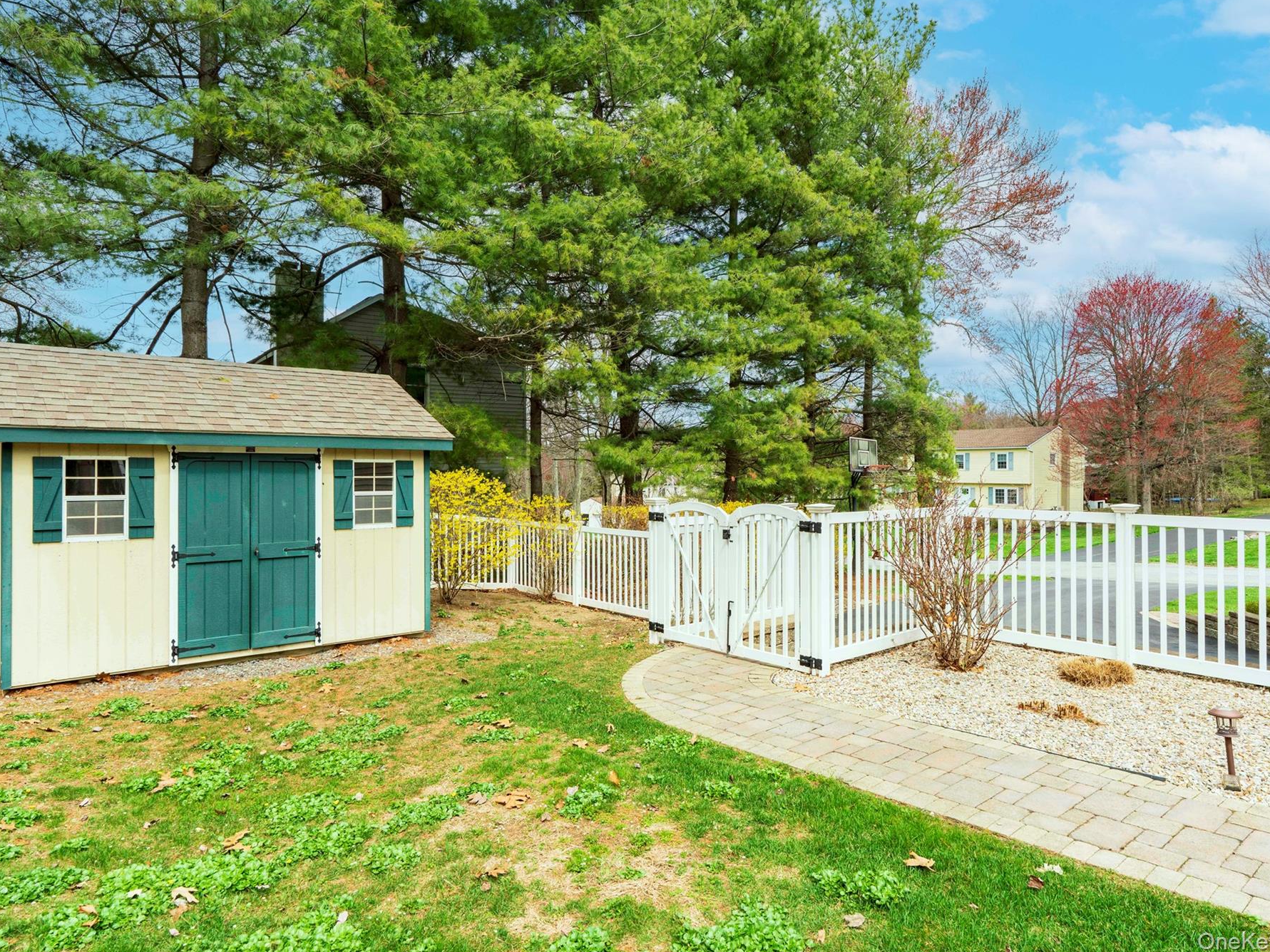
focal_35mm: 21
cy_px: 472
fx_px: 771
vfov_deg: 63.4
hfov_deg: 79.0
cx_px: 613
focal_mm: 19
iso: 400
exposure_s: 1/400
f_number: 9
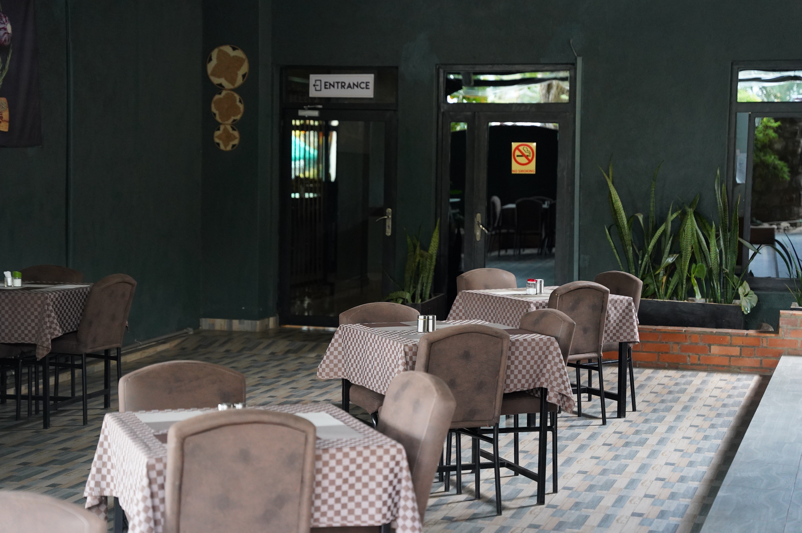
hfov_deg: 30.8
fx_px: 1456
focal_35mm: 65
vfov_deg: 20.8
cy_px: 266
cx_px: 401
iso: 5000
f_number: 2.8
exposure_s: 1/160
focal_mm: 65.4
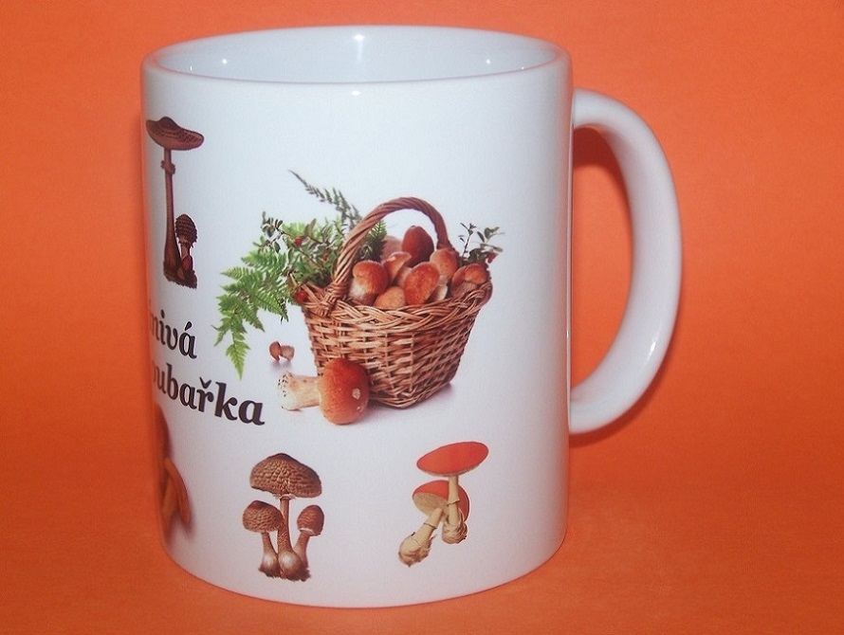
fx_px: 2002
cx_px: 422
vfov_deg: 18.0
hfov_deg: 23.8
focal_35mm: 82
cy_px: 318
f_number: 3.2
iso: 80
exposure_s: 1/80
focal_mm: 13.7
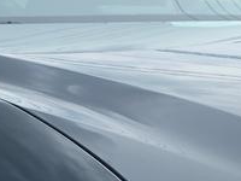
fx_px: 1023
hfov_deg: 13.3
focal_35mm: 147
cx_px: 237
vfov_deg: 9.5
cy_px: 337
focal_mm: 6.3
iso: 80
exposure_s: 1/2327
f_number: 1.7
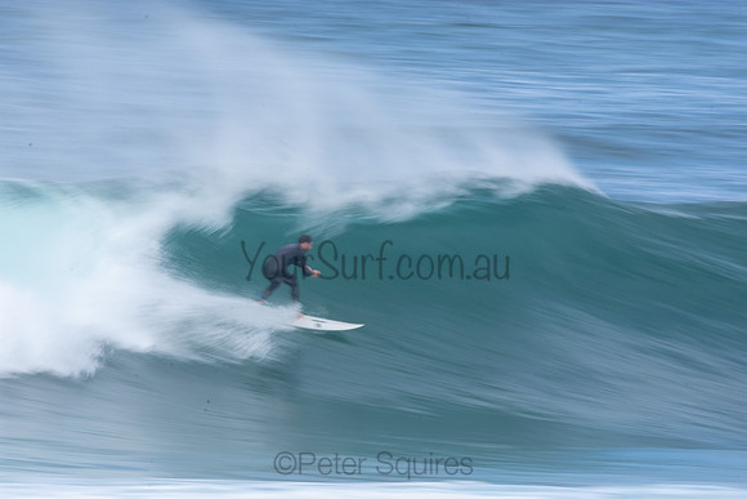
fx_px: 15565
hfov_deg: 2.7
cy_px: 250
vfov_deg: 1.8
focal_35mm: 750
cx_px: 374
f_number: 22
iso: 100
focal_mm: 500
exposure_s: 1/20
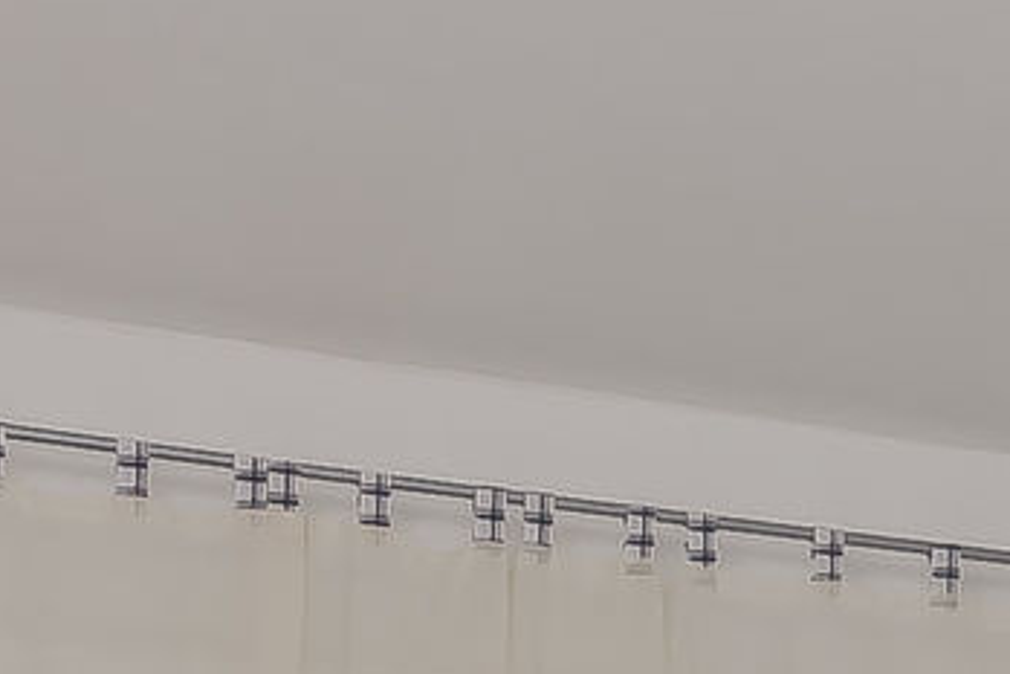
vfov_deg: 10.5
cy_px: 1355
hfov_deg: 16.2
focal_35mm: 120
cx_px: 1288
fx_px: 3368
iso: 100
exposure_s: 1/100
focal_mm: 10
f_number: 8
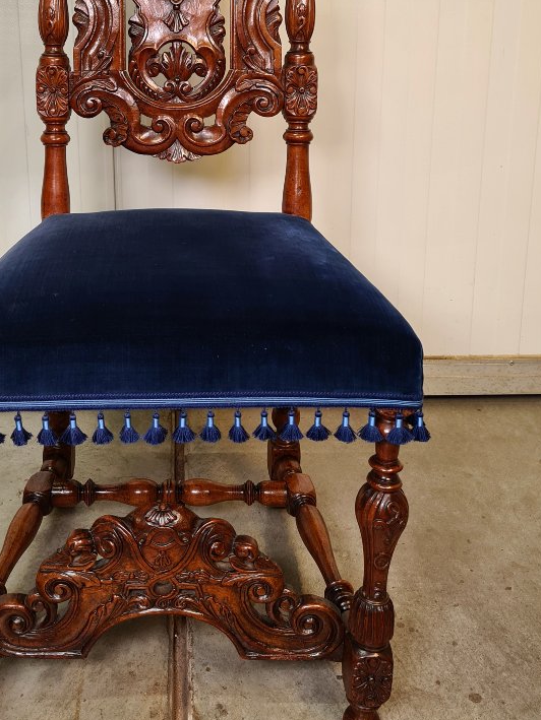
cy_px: 181
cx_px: 181
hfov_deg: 32.6
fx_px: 917
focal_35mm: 44
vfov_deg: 41.7
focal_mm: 5.4
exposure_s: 1/50
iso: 80
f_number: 1.8
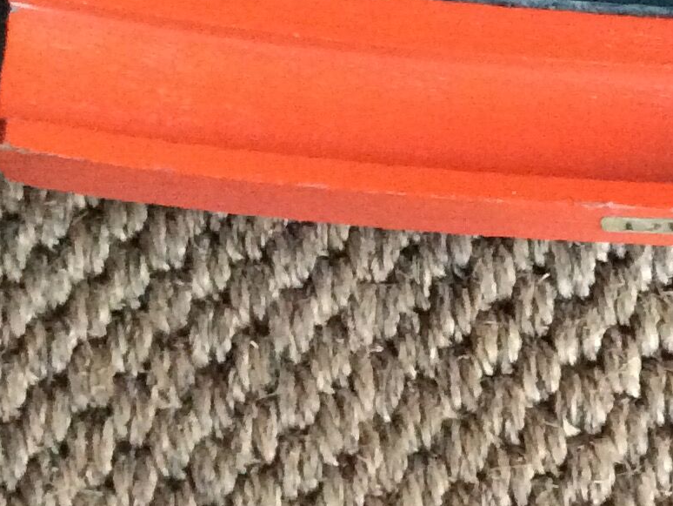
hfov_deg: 17.8
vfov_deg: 13.7
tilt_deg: -70.8
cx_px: 720
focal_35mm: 107
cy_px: 22
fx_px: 2081
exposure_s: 1/17
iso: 500
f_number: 2.4
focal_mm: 3.3
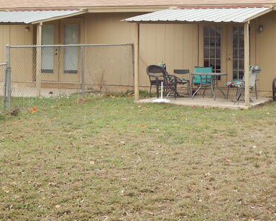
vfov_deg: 20.0
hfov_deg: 24.9
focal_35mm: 76
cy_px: 43
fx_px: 621
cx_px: 195
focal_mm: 7.7
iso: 125
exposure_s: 1/160
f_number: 3.6
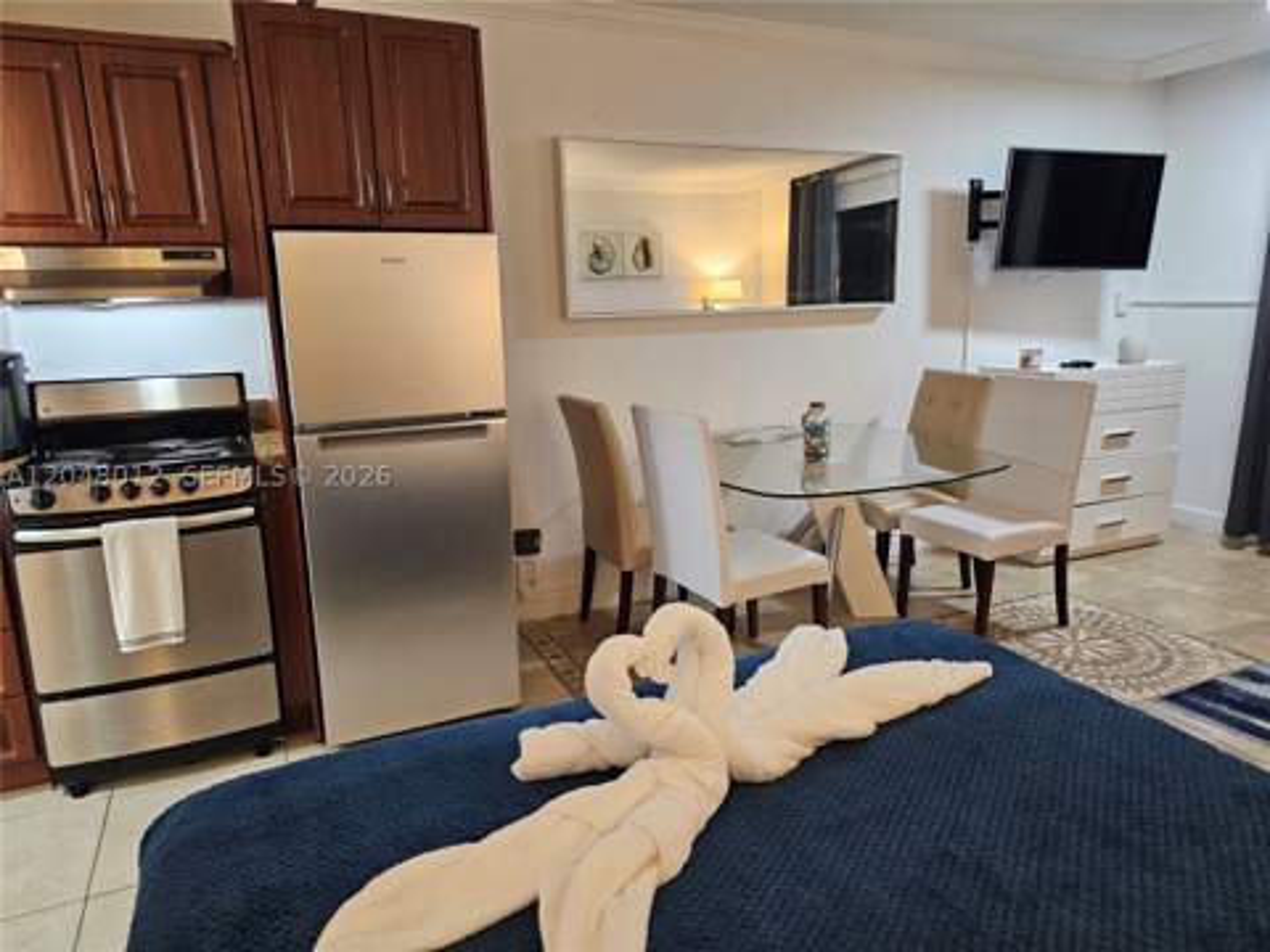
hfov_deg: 73.9
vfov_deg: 58.9
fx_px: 844
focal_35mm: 23
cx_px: 635
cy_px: 476
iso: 800
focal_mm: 6.3
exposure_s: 1/120
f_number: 1.7
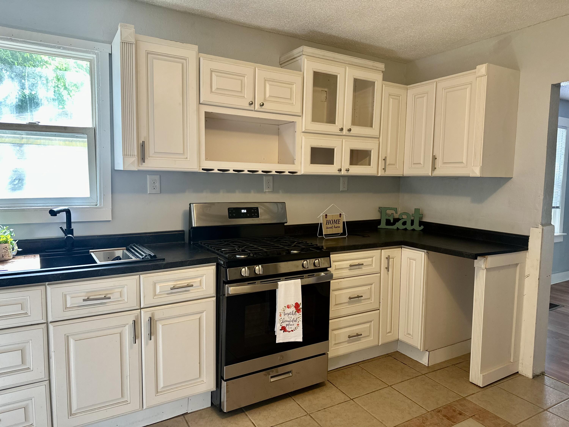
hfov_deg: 71.6
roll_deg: -1.3
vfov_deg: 56.8
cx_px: 284
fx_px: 394
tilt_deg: -5.3
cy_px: 214
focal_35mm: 24
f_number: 1.78
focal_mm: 6.86
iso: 200
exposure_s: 1/60
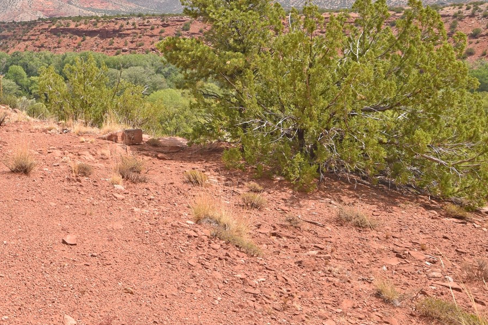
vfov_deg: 27.5
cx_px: 13
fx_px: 640
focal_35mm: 47
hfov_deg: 37.8
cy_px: 37
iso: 200
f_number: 10
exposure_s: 1/400
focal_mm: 13
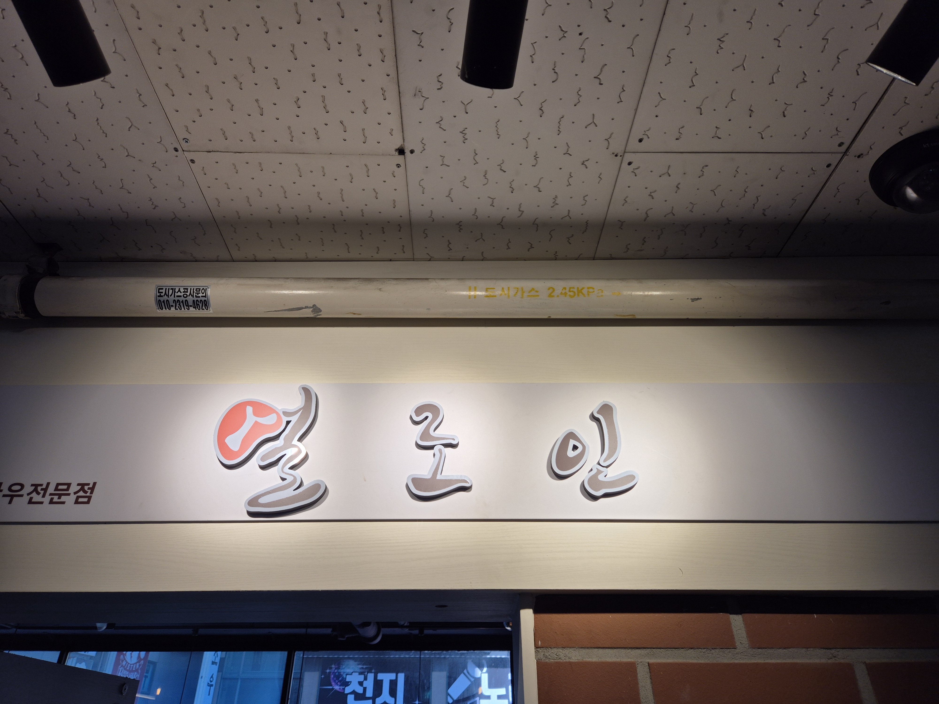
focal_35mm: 23
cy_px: 352
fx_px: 624
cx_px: 470
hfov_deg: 73.9
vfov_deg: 58.9
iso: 25
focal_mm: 5.4
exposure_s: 1/465
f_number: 1.8
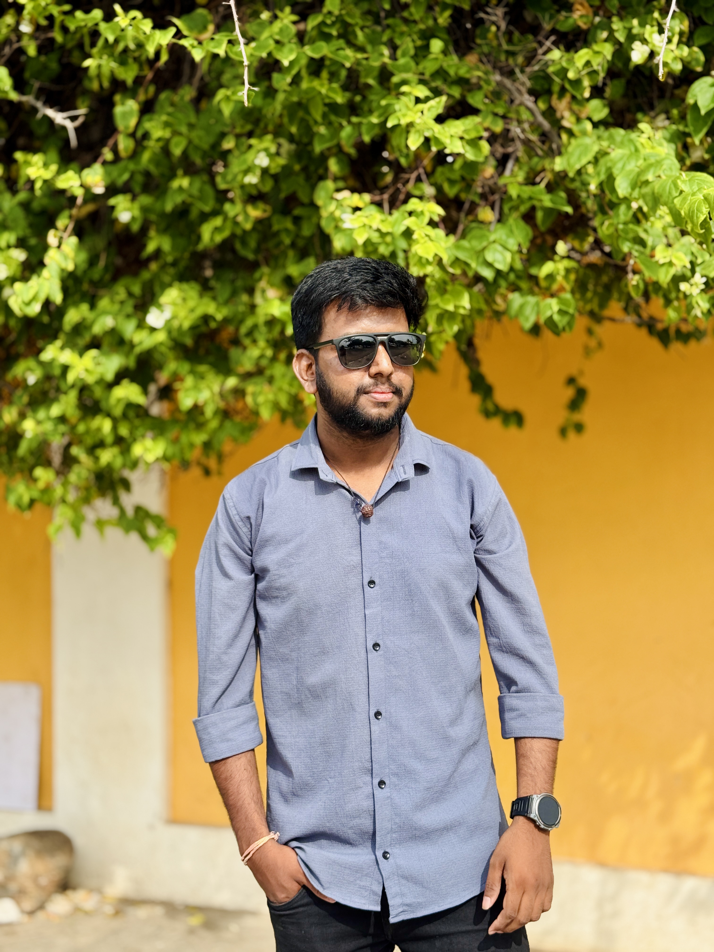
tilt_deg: +0.7
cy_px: 476
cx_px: 357
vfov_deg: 39.7
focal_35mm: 48
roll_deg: +0.0
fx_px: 1320
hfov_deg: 30.3
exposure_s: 1/1838
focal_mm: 6.76
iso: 80
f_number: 1.78
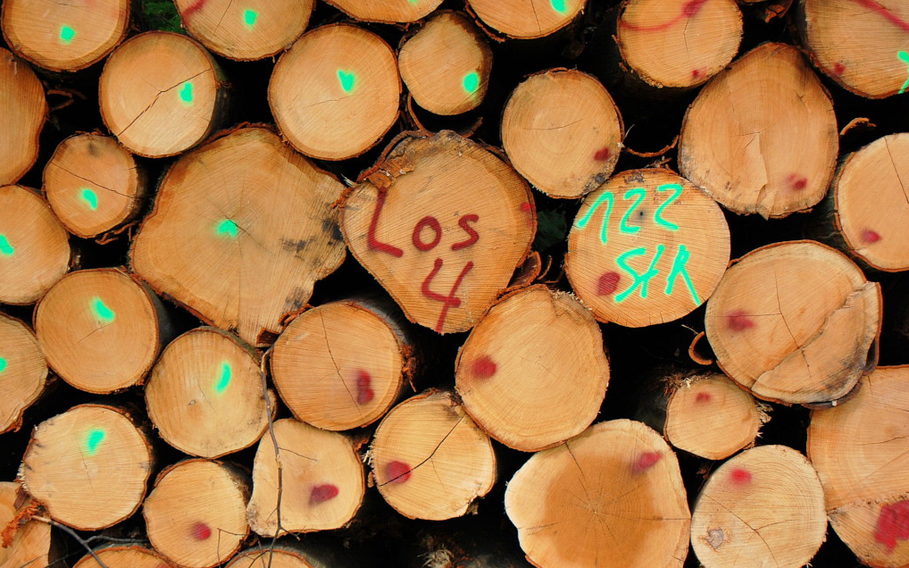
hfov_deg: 24.5
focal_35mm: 85
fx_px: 2093
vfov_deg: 15.4
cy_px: 281
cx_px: 454
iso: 200
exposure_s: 1/200
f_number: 5.6
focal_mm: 55
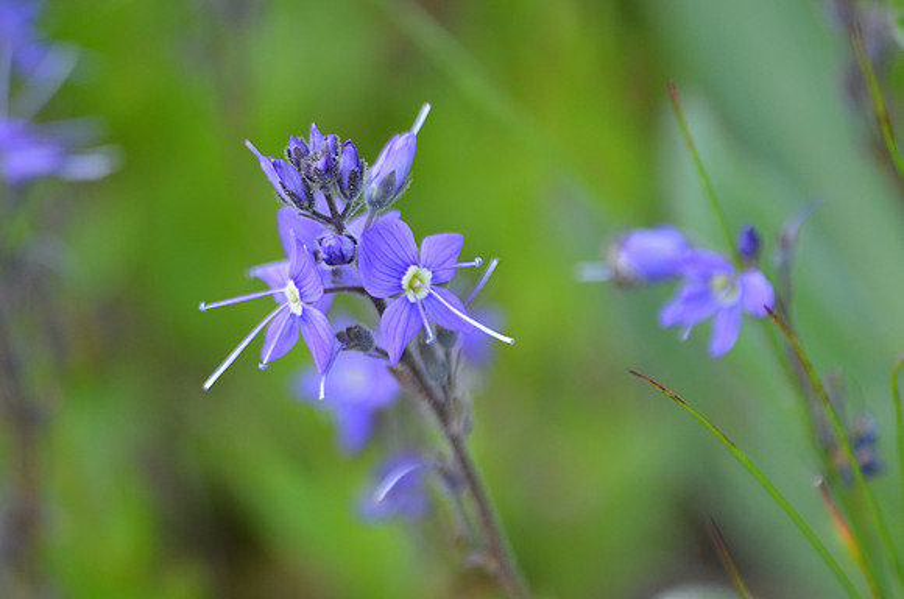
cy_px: 300
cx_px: 452
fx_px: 11275
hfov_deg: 4.6
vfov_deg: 3.0
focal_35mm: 450
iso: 800
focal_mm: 300
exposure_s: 1/640
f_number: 5.6
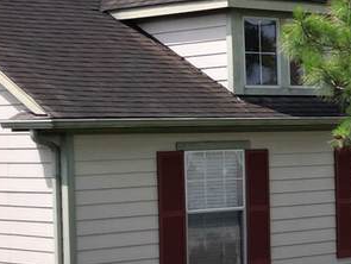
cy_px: 113
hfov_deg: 18.2
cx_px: 388
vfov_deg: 14.3
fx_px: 1056
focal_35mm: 104
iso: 120
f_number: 1.7
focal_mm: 6.72
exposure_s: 1/2000
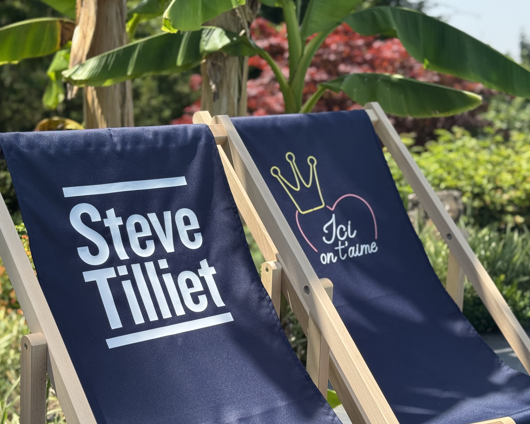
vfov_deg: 25.0
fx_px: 957
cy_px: 214
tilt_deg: -9.1
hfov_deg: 31.0
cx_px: 250
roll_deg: -0.8
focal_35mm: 61
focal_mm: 6.76
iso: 64
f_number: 1.78
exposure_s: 1/1560
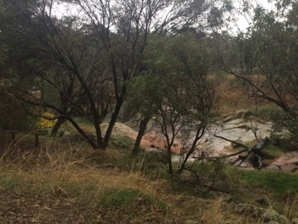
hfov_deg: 43.8
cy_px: 117
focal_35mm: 42
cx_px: 210
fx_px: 361
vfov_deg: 34.3
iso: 160
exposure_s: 1/30
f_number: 2.2
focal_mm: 4.15
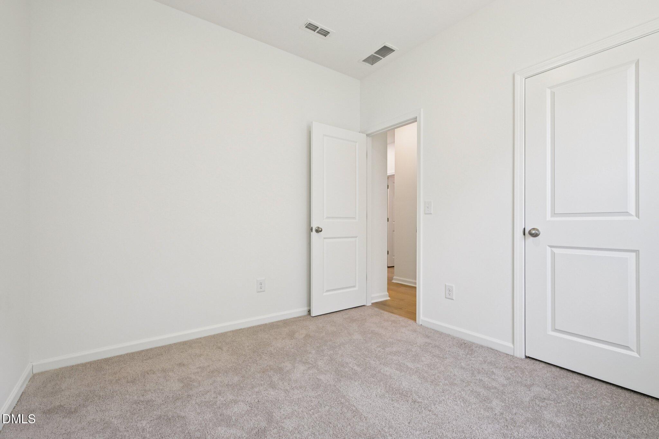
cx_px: 330
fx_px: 293
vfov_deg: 73.7
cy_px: 220
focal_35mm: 16
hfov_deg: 96.7
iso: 140
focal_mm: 16
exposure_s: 1/15
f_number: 8
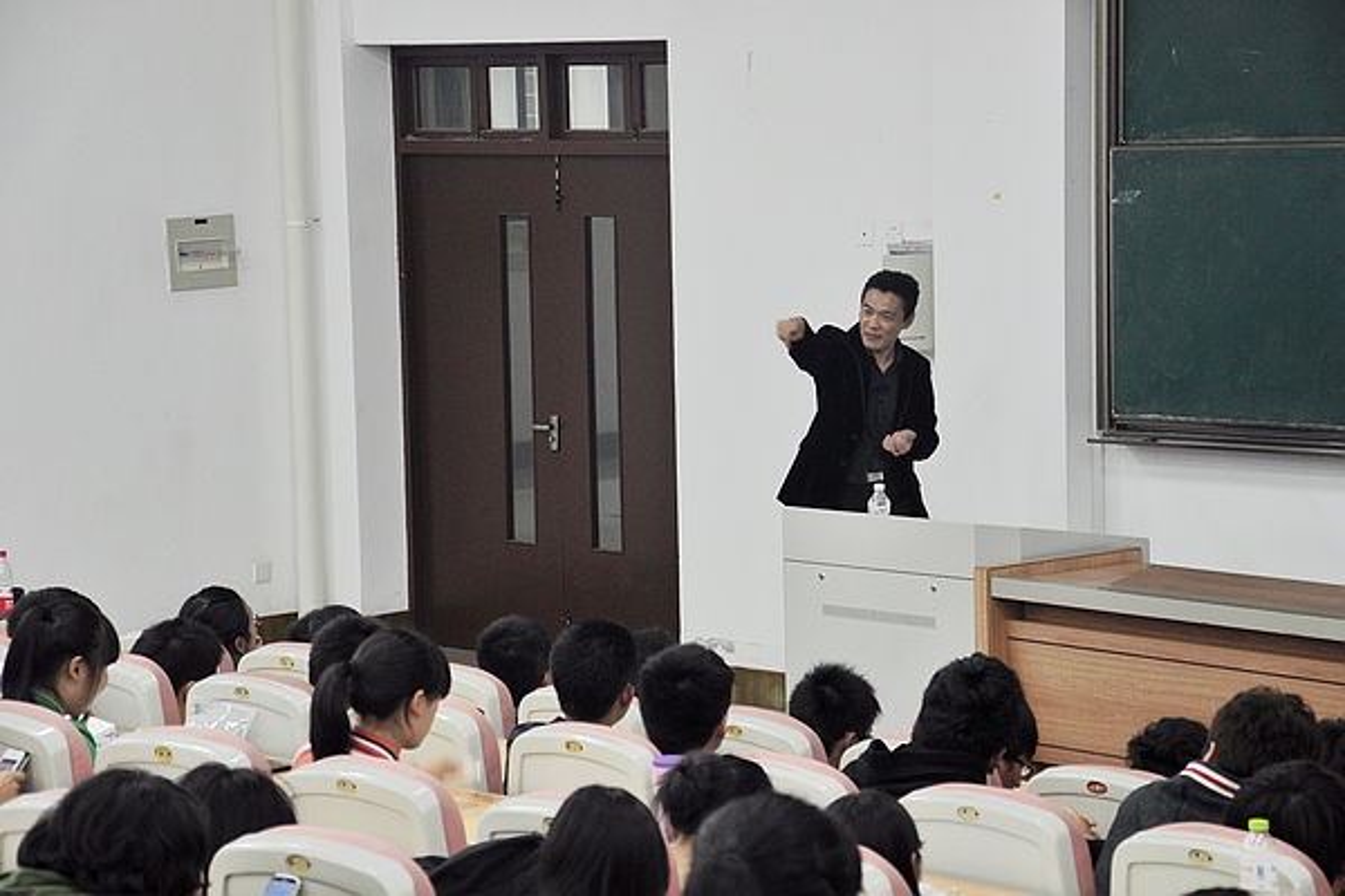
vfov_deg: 12.2
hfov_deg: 18.2
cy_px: 448
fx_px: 4203
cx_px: 672
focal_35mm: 112
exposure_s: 1/20
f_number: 5.3
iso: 320
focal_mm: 75
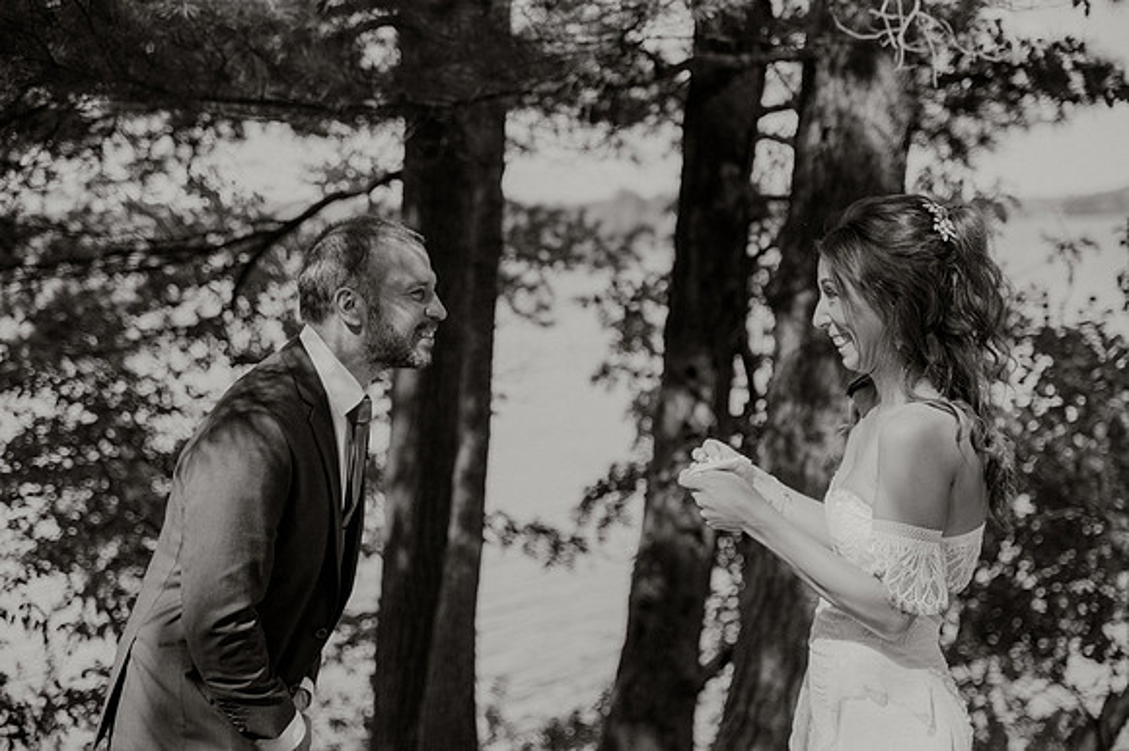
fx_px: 2037
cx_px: 564
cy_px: 376
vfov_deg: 20.9
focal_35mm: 65
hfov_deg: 31.0
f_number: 2.8
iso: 800
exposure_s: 1/8000
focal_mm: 65
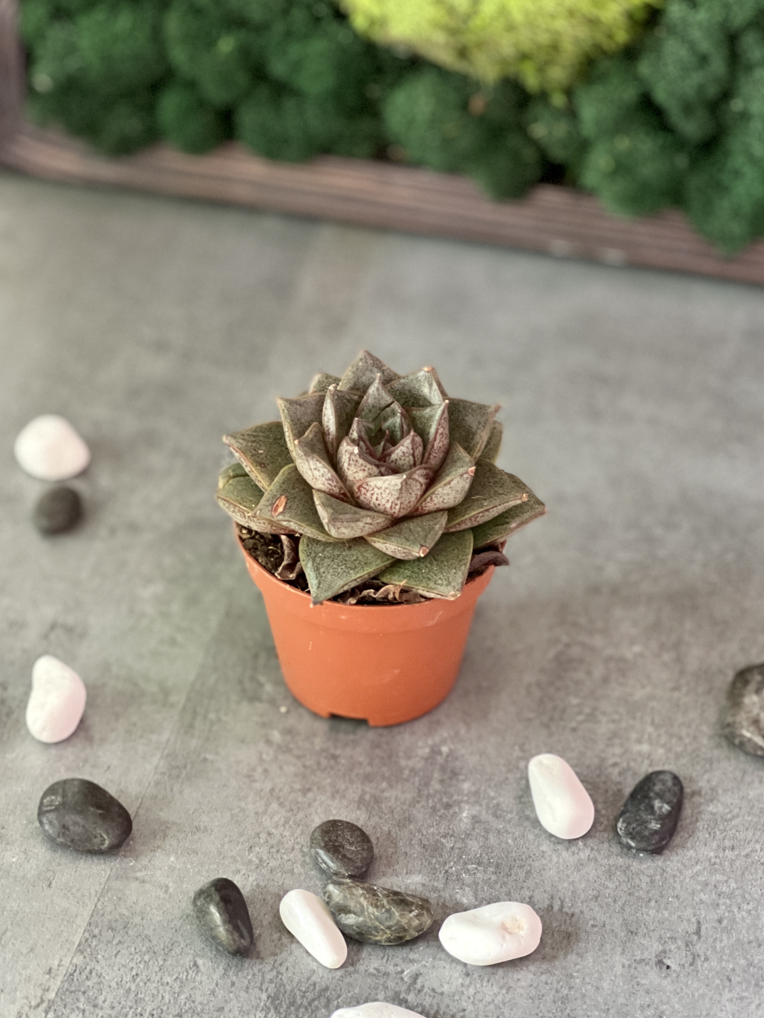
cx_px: 399
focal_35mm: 97
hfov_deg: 15.2
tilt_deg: -39.7
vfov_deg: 20.2
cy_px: 557
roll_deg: -1.2
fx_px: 2855
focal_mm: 9
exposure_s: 1/30
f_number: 2.8
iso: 400
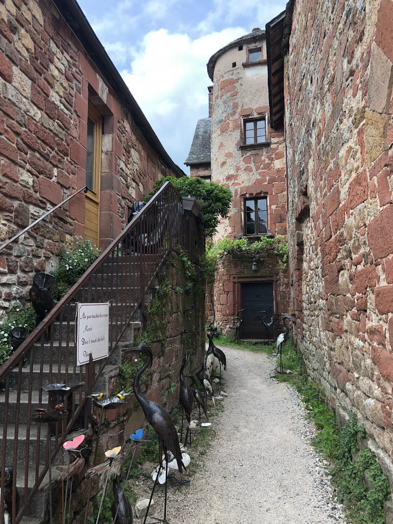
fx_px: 424
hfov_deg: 49.7
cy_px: 262
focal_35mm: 28
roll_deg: +0.5
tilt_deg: +6.9
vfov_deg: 63.4
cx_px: 196
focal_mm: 4
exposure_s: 1/304
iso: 20
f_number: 1.8
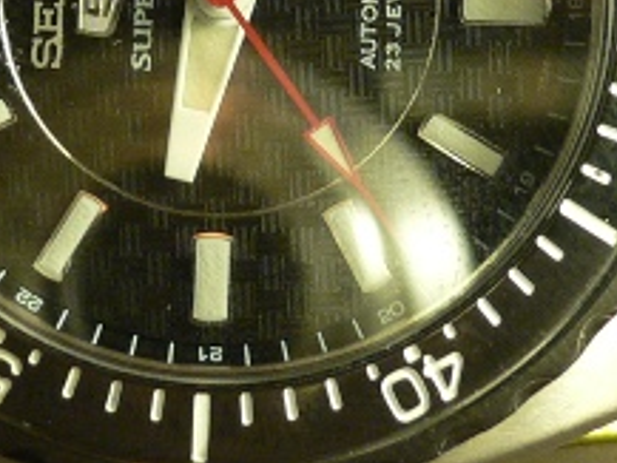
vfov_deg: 10.1
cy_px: -75
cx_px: 193
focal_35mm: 145
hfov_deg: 13.6
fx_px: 2586
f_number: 2.8
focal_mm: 5.8
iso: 150
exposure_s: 1/15
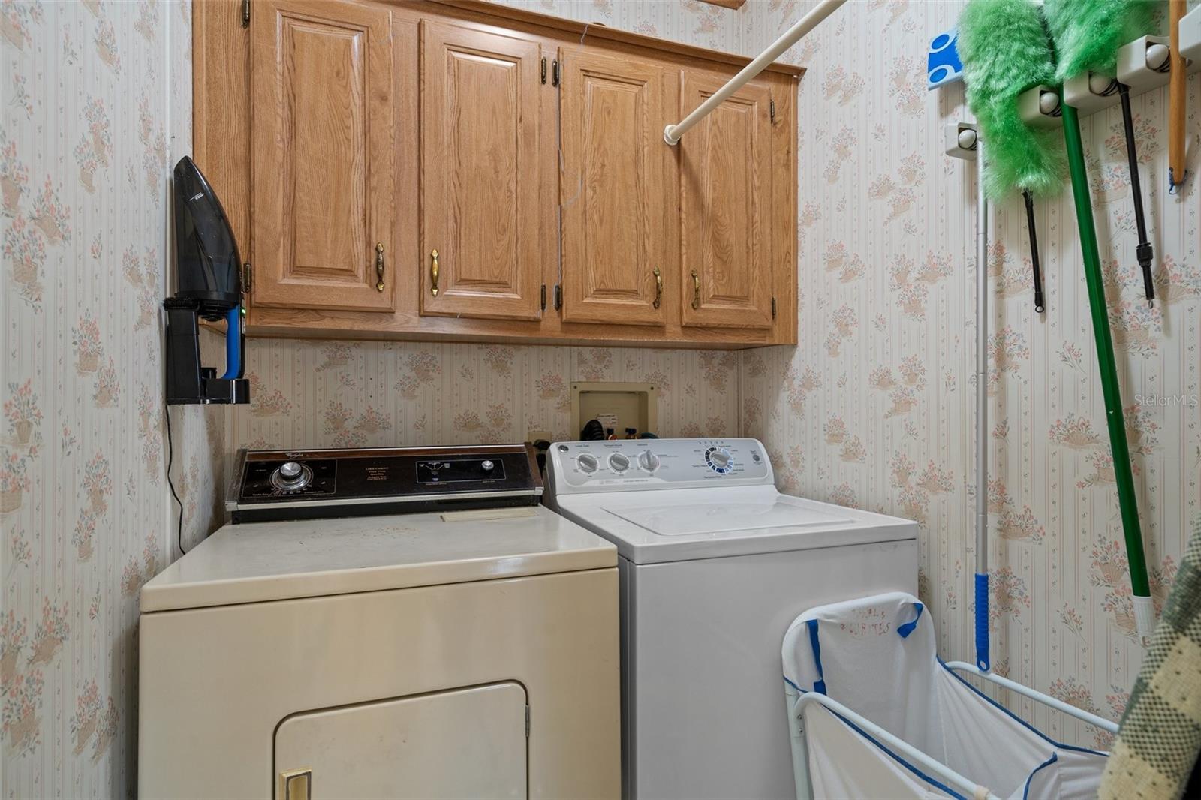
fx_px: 600
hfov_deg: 90.0
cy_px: 400
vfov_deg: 67.4
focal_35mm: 18
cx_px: 600
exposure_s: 1.3
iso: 320
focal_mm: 18
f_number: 8
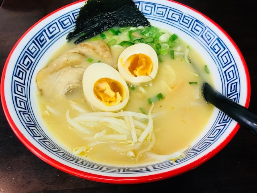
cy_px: 96
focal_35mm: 28
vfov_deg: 49.7
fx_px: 208
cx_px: 128
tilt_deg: -54.8
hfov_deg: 63.4
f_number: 1.8
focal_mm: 3.99
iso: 40
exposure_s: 1/20
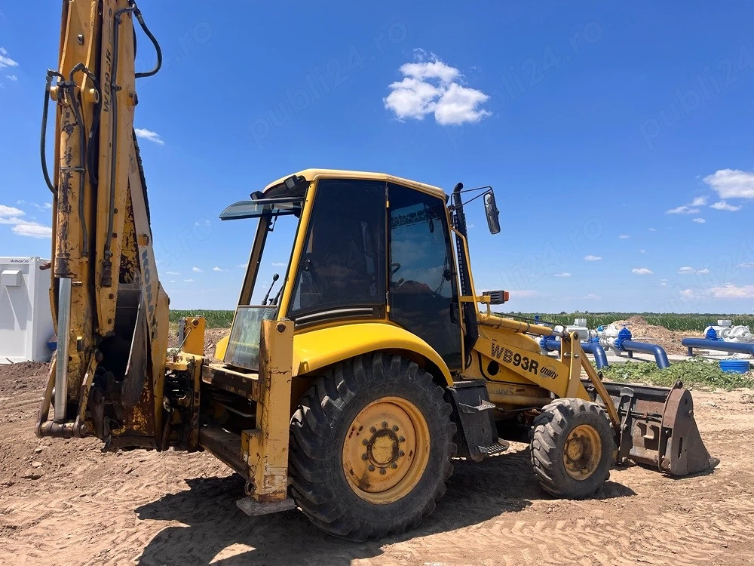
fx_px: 566
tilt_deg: +4.4
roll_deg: +1.6
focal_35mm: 26
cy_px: 283
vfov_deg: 53.1
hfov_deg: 67.3
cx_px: 377
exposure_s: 1/3311
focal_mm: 5.1
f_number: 1.6
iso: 50
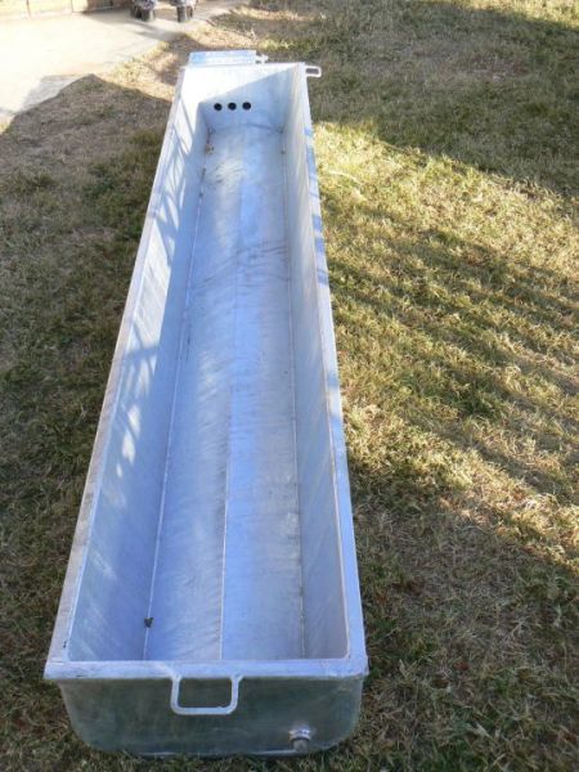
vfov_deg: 51.4
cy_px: 386
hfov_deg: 39.7
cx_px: 290
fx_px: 803
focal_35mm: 36
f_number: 5.6
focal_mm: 6
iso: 80
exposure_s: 1/125
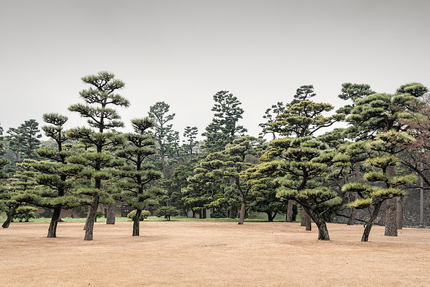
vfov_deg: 37.9
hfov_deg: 54.4
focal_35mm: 35
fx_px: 418
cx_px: 215
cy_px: 144
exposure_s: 1/80
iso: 80
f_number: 8
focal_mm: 35
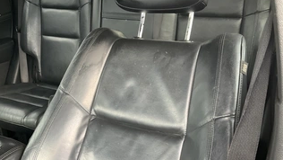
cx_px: 111
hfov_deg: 50.1
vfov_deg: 29.7
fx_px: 300
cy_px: 94
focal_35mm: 40
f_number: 1.8
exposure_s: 1/60
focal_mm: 3
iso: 125
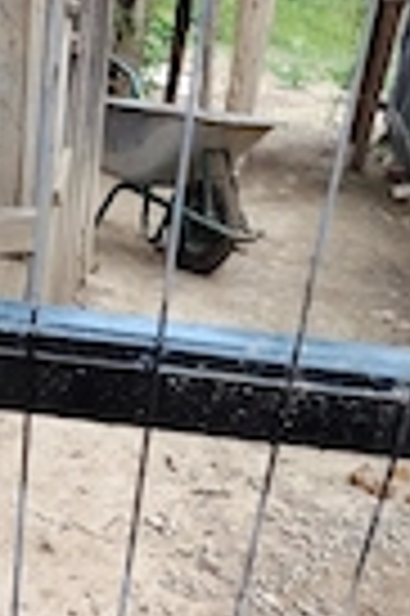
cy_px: 773
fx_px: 1250
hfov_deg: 18.4
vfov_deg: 24.6
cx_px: 50
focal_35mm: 73
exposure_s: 1/100
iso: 101
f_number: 1.75
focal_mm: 5.25
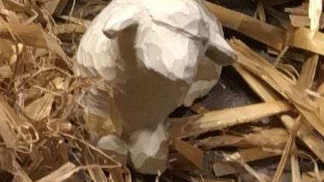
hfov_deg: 9.7
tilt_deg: -30.9
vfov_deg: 5.8
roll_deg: -1.1
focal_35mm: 197
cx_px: -433
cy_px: -324
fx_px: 1692
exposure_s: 1/33
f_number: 2.2
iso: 80
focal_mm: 4.15
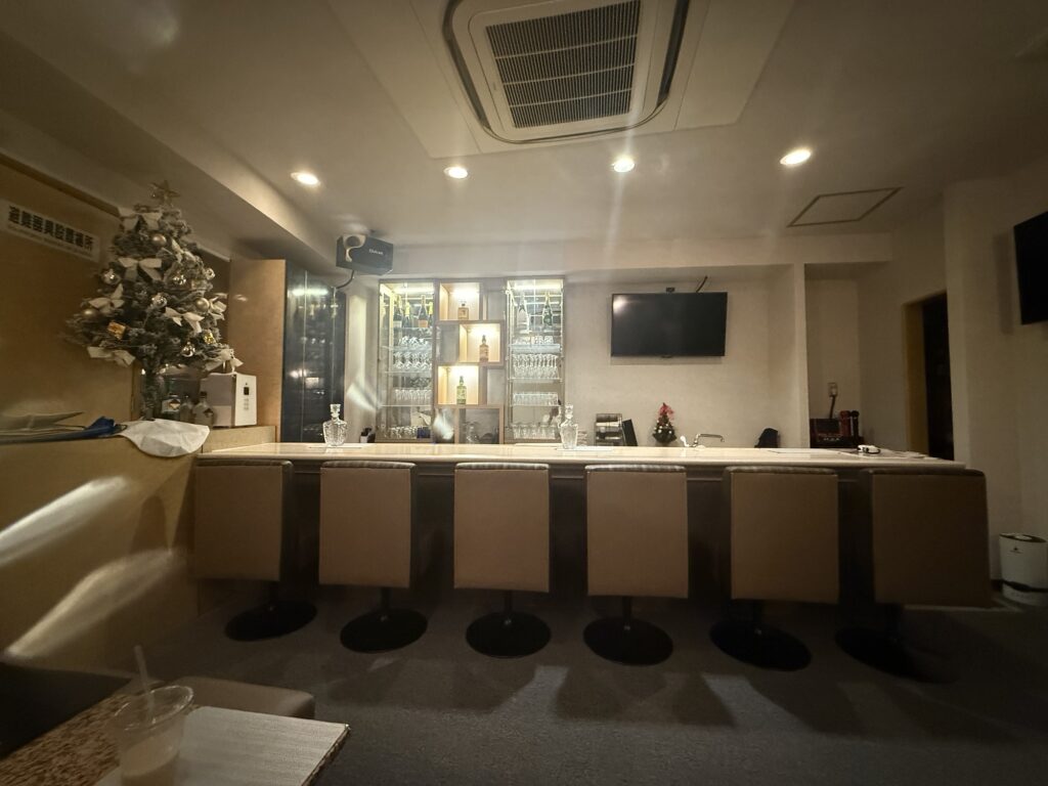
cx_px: 524
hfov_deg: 102.1
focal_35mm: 14
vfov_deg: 85.7
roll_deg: +0.1
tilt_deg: +2.8
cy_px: 393
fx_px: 424
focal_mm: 2.22
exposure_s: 1/40
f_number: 2.2
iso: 1000
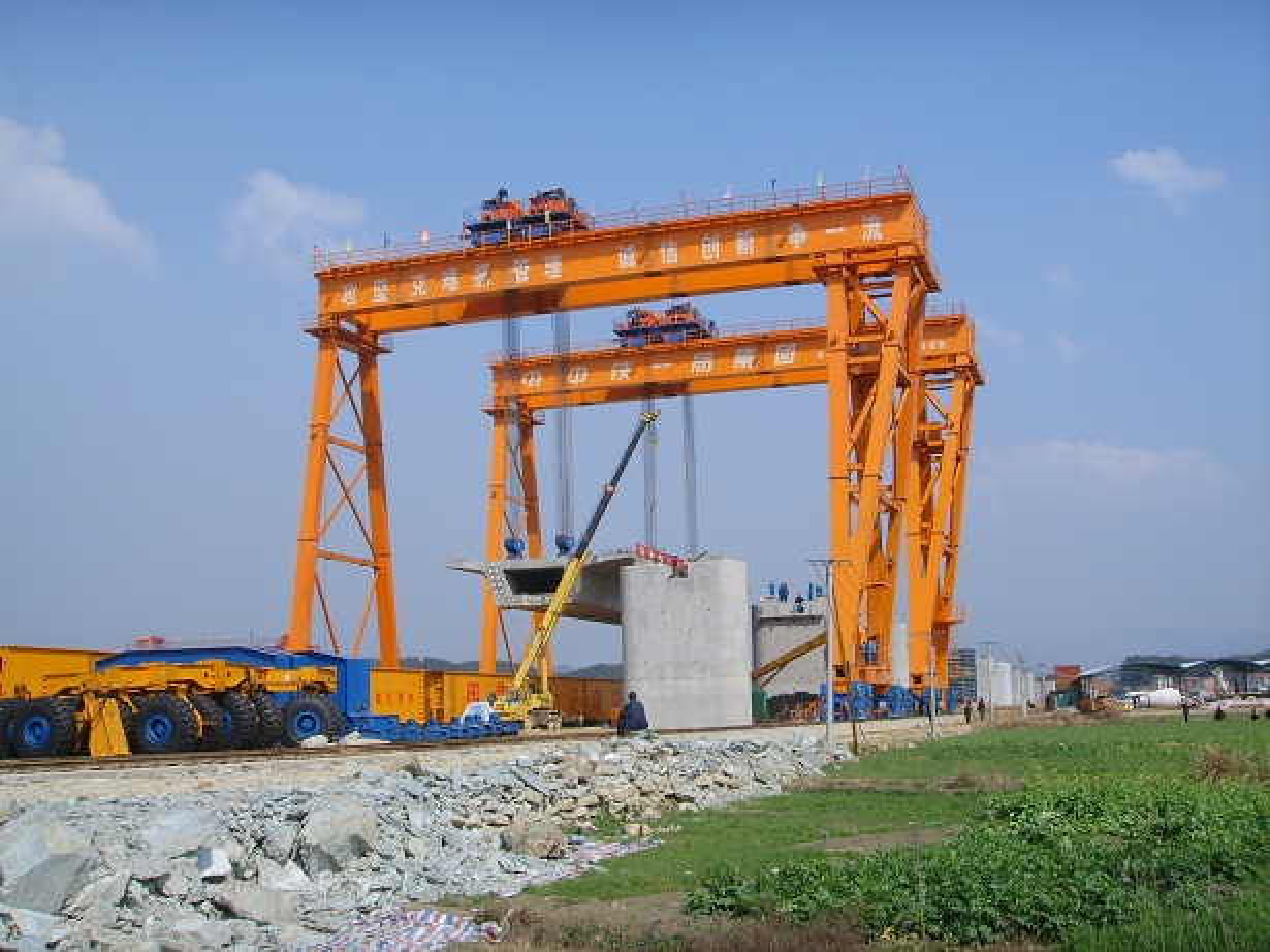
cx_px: 635
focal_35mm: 39
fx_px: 1431
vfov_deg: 36.8
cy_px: 476
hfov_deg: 47.9
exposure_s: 1/350
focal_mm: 6.6
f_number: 6.3
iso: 50
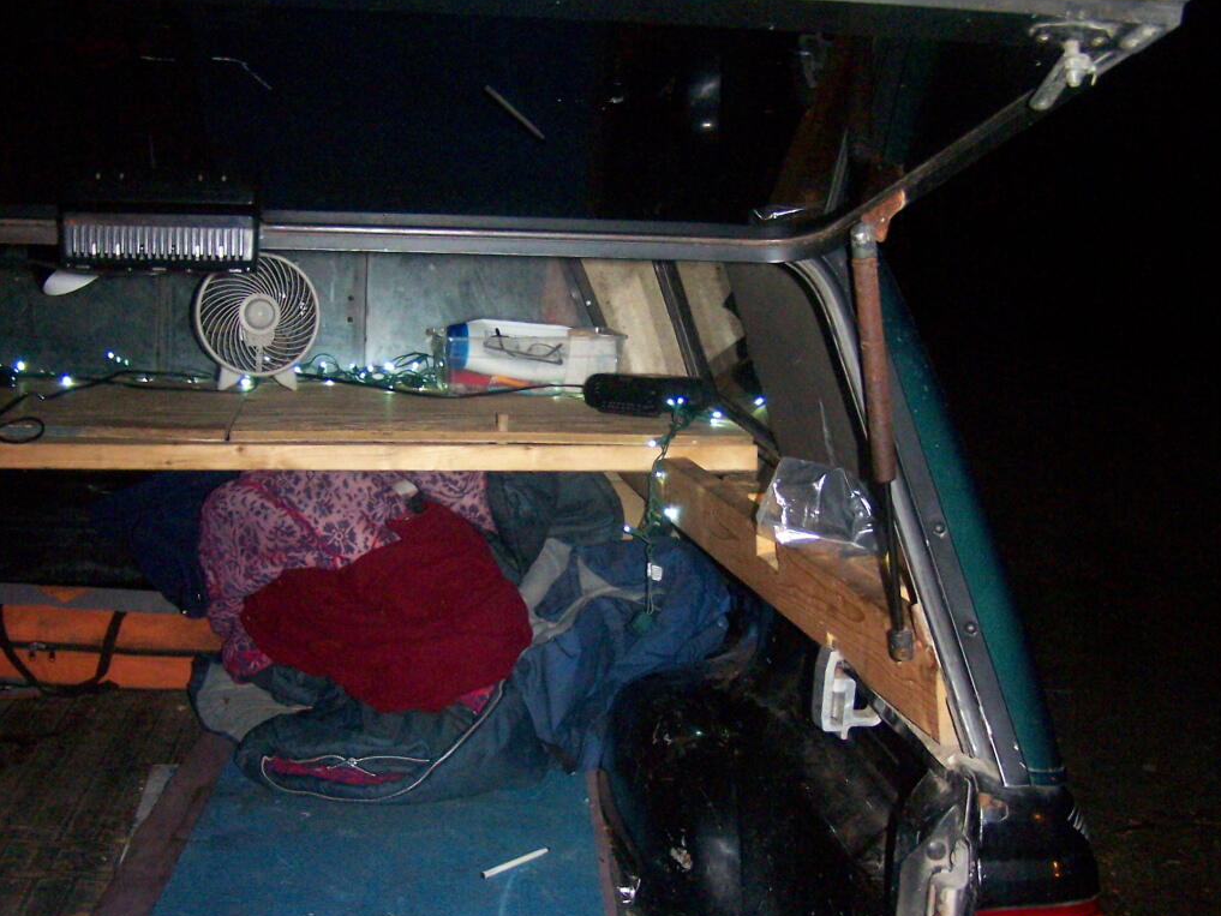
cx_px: 614
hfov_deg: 37.5
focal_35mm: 51
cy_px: 540
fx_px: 1799
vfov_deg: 28.5
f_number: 2.8
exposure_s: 1/60
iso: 400
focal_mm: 6.3
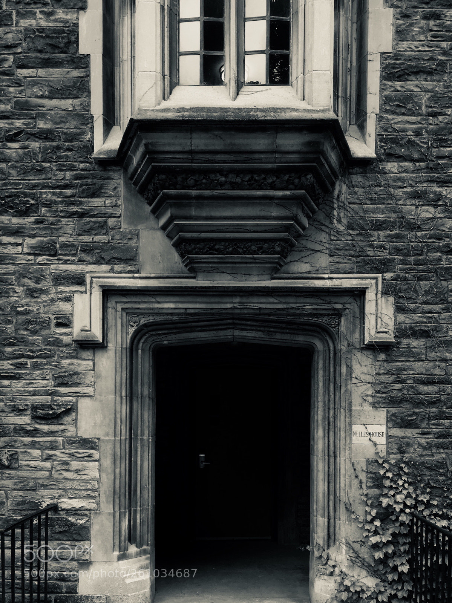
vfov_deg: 61.7
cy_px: 302
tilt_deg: +11.5
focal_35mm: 29
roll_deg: -0.6
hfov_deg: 48.2
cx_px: 226
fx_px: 505
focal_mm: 4.15
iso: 25
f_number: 2.2
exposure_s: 1/235
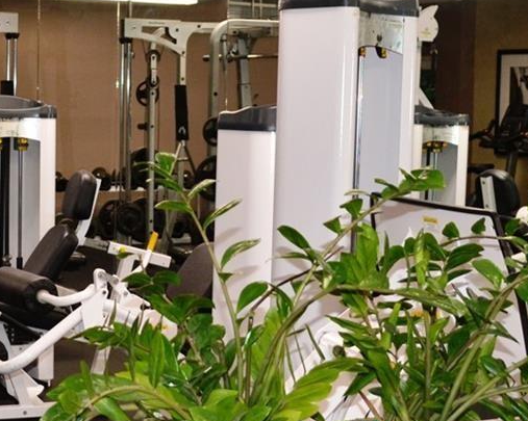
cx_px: 160
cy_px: 176
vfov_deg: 19.1
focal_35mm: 80
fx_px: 1249
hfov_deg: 23.7
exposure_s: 1/60
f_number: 3.5
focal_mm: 18
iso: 500
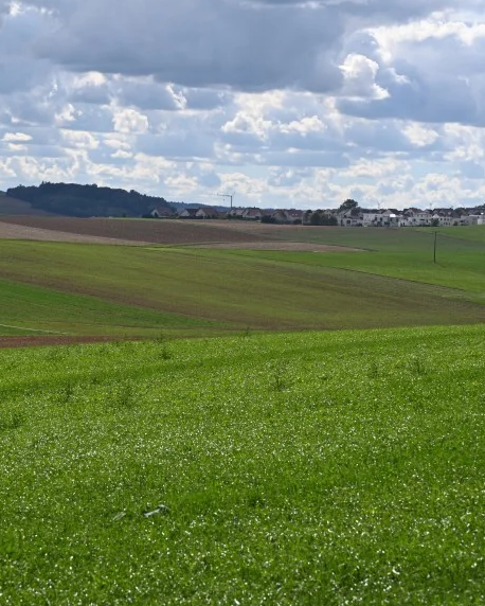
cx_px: 181
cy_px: 239
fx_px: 2224
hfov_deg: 12.4
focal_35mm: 124
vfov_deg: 15.5
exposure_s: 1/500
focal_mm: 70
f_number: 8
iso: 100
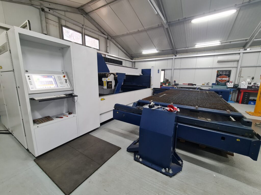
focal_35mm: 13
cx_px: 130
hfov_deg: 106.2
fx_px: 98
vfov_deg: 89.9
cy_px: 98
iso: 320
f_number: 2.2
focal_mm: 2.2
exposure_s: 1/33
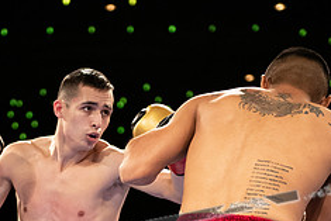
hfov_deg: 12.3
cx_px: 50
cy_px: 261
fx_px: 1527
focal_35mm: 166
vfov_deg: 8.2
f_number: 2.8
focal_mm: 62
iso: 2500
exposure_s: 1/1000
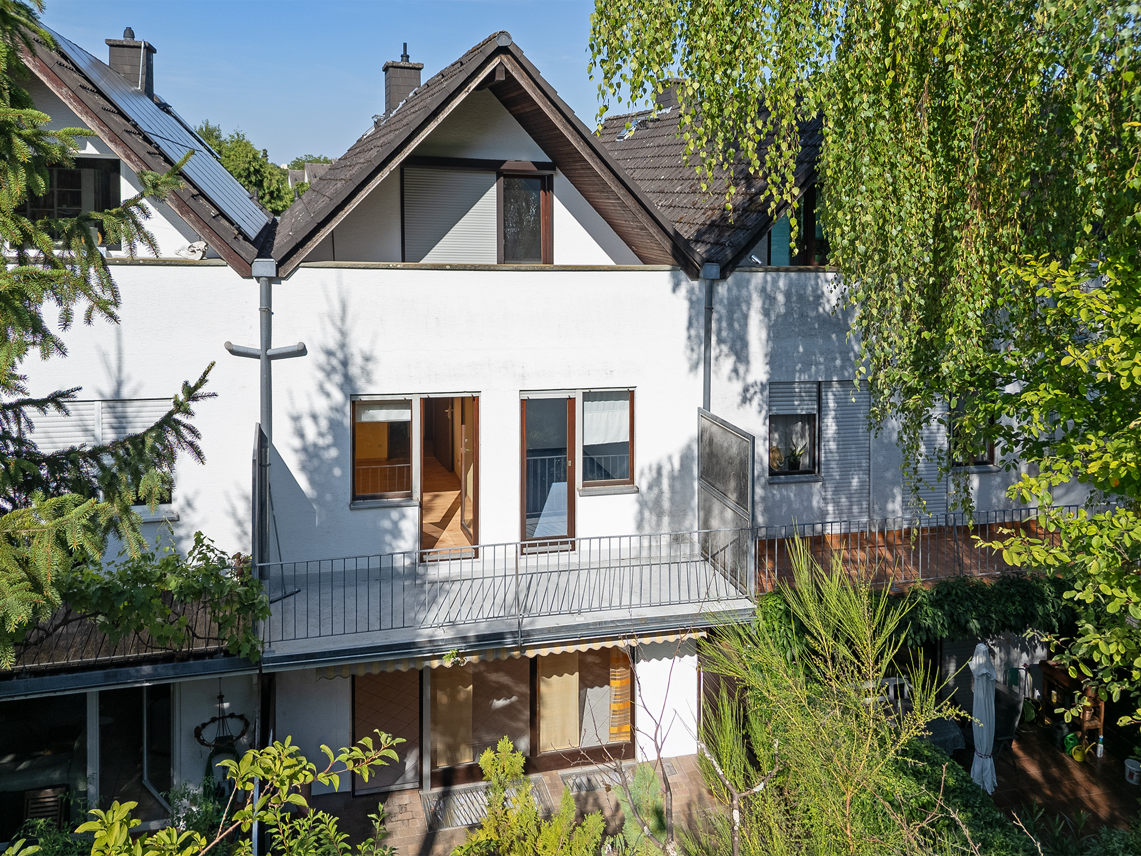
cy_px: 428
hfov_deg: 71.6
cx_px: 570
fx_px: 791
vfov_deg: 56.8
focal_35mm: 24
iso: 100
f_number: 1.7
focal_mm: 6.72
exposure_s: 1/3000
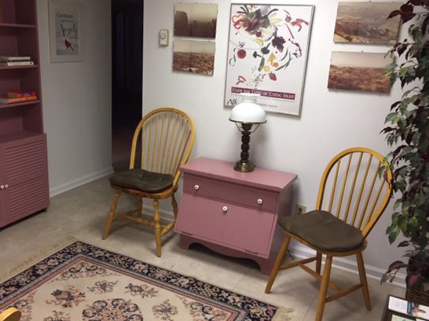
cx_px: 184
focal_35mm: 34
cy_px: 148
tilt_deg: -15.3
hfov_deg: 53.8
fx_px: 421
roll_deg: -0.6
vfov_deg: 41.7
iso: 64
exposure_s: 1/30
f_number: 2.2
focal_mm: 4.15
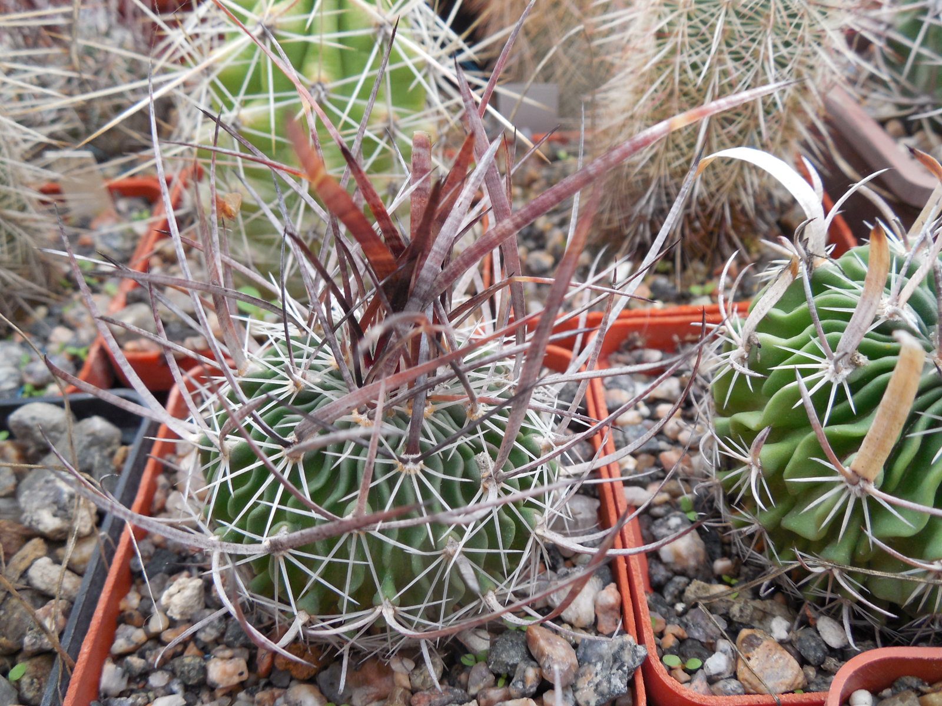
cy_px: 353
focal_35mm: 31
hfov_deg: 58.4
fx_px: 844
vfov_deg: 45.4
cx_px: 471
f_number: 3.6
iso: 140
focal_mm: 5.6
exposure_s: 1/30
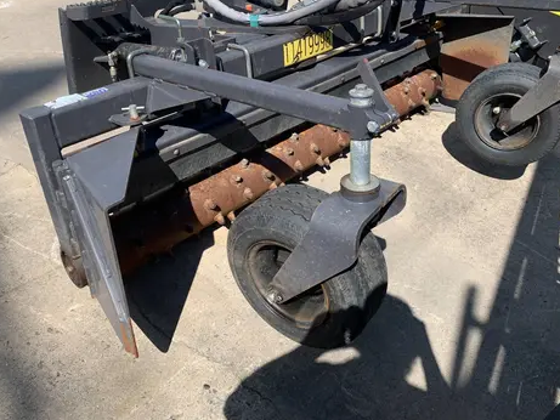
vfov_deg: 45.2
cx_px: 270
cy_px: 171
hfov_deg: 58.3
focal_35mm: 31
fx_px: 502
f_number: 1.8
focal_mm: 4.25
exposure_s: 1/1634
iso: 25
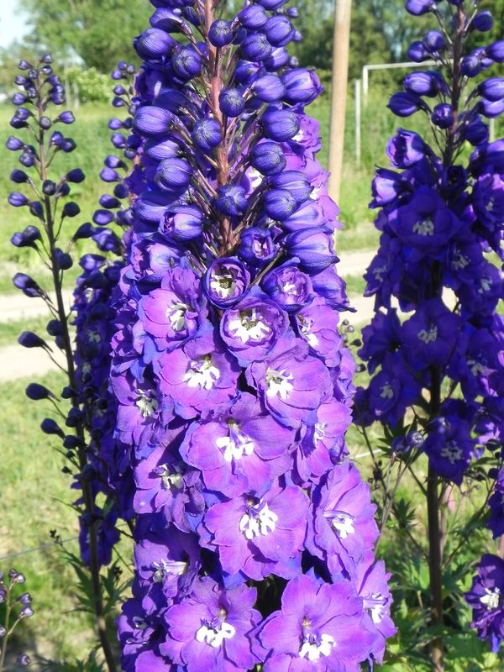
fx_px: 1126
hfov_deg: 25.2
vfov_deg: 33.2
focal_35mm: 58
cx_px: 252
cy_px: 336
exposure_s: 1/299
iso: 160
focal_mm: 10.3
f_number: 5.6
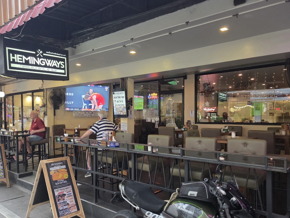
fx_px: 193
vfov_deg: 58.9
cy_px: 109
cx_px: 145
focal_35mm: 23
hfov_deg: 73.9
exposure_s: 1/101
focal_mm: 5.4
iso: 800
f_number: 1.8
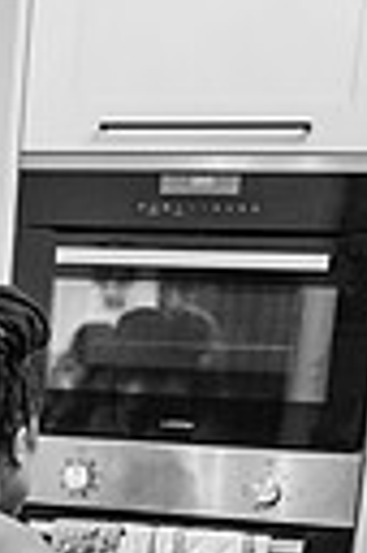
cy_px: 773
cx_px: -266
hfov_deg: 10.5
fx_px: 1886
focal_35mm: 123
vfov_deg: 15.6
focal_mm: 35
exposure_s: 1/200
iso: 360
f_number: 2.2
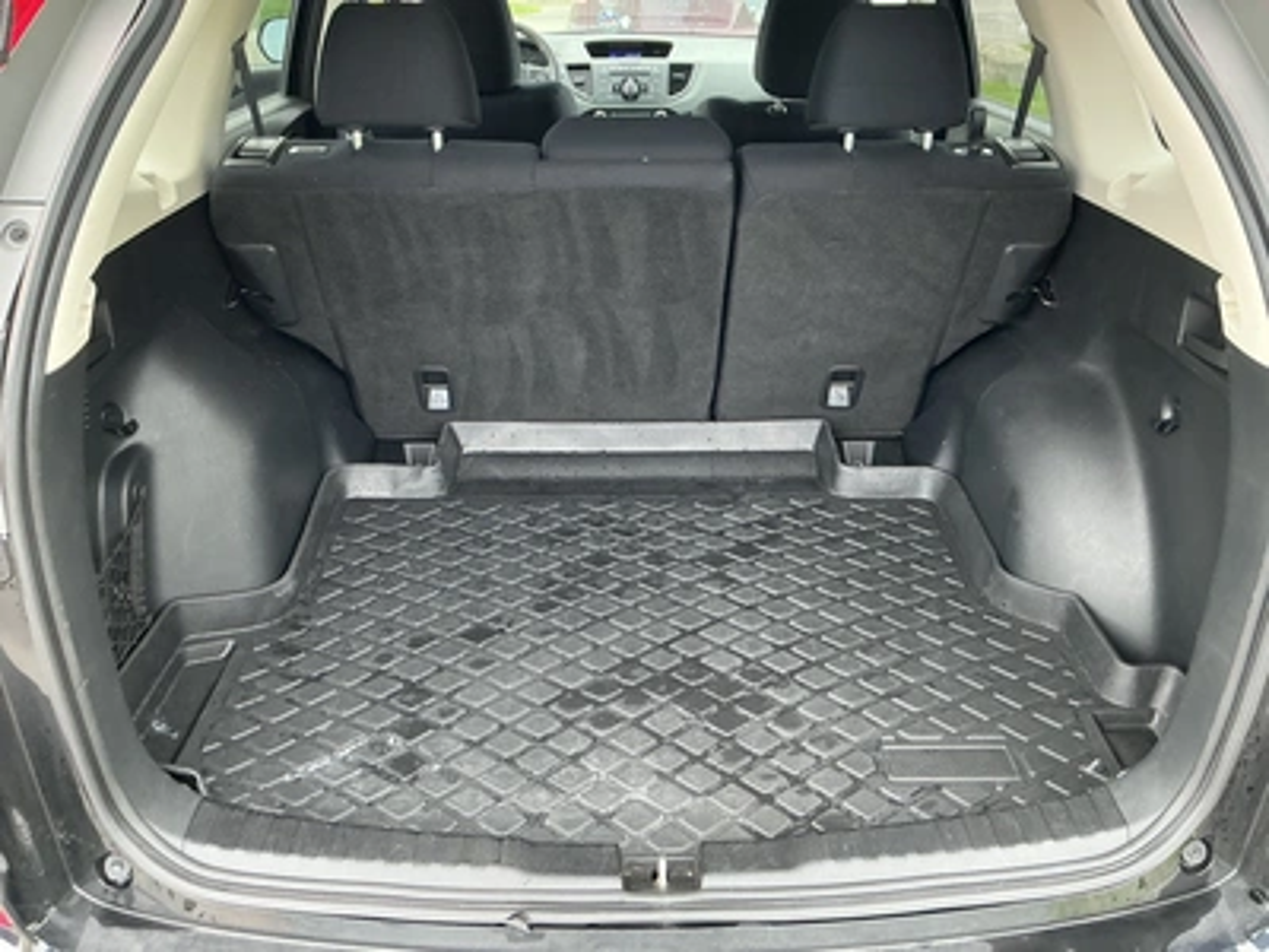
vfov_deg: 49.7
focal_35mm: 28
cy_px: 476
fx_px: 1026
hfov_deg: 63.4
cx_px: 634
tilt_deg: -23.8
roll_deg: -1.1
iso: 64
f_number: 1.8
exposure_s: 1/122
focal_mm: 3
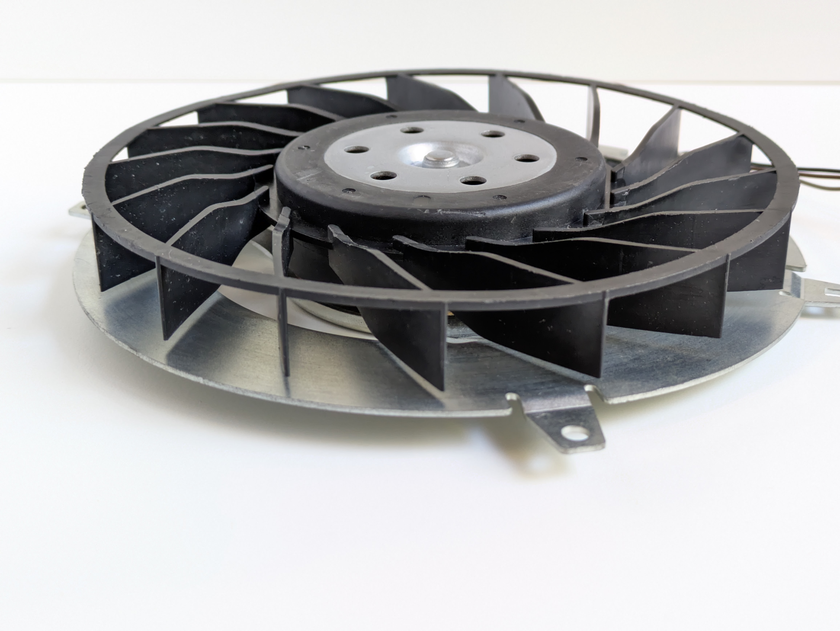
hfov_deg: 37.5
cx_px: 420
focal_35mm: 51
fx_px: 1238
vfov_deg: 28.6
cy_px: 316
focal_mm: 5.43
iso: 350
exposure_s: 1/50
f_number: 1.89
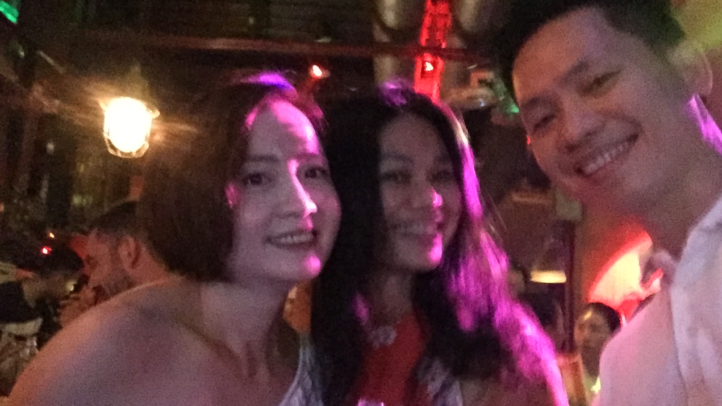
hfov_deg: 58.0
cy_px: 236
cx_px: 361
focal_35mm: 34
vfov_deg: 34.6
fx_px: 651
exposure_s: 1/17
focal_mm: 2.65
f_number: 2.2
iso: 2000
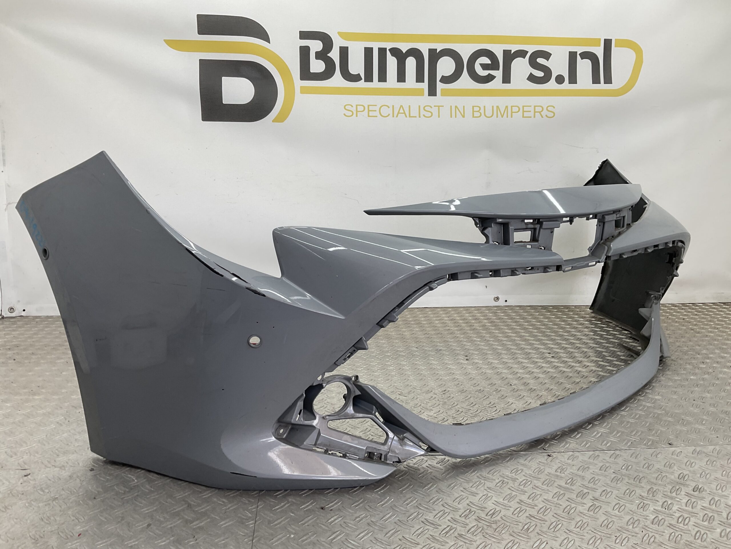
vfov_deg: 48.2
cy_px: 274
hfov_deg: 61.7
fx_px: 612
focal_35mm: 29
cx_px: 366
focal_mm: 3
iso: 16
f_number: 1.8
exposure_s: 1/109
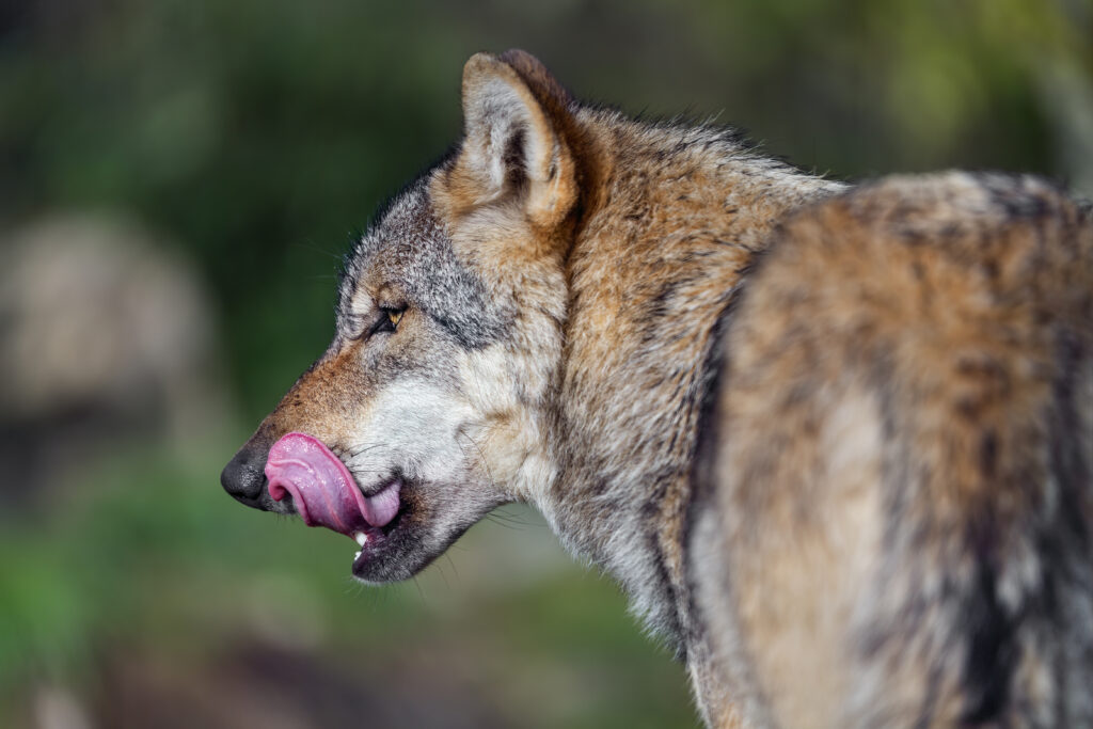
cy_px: 364
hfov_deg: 6.4
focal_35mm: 320
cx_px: 546
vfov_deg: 4.3
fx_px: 9716
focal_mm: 320
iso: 160
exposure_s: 1/1250
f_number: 4
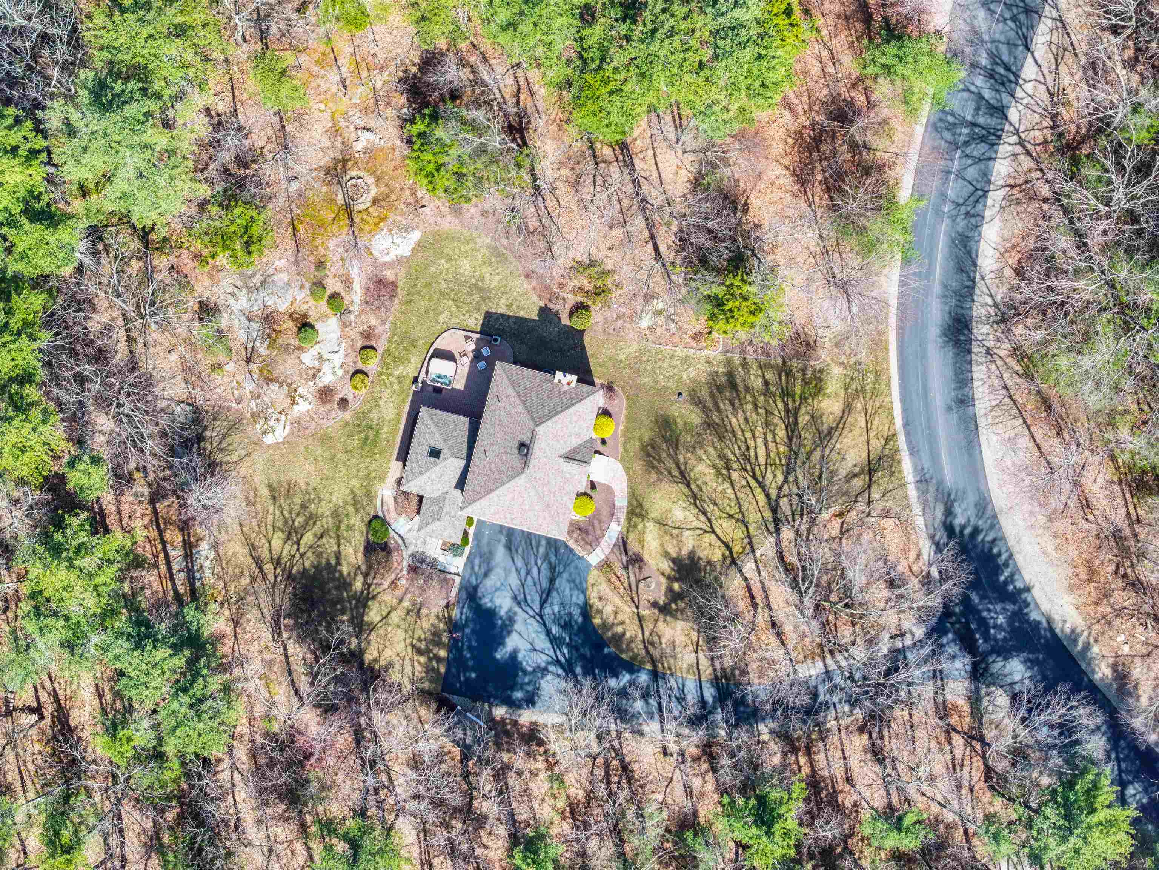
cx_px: 580
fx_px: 2344
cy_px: 435
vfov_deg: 21.0
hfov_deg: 27.8
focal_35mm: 70
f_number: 2.8
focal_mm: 19.35
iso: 100
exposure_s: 1/240
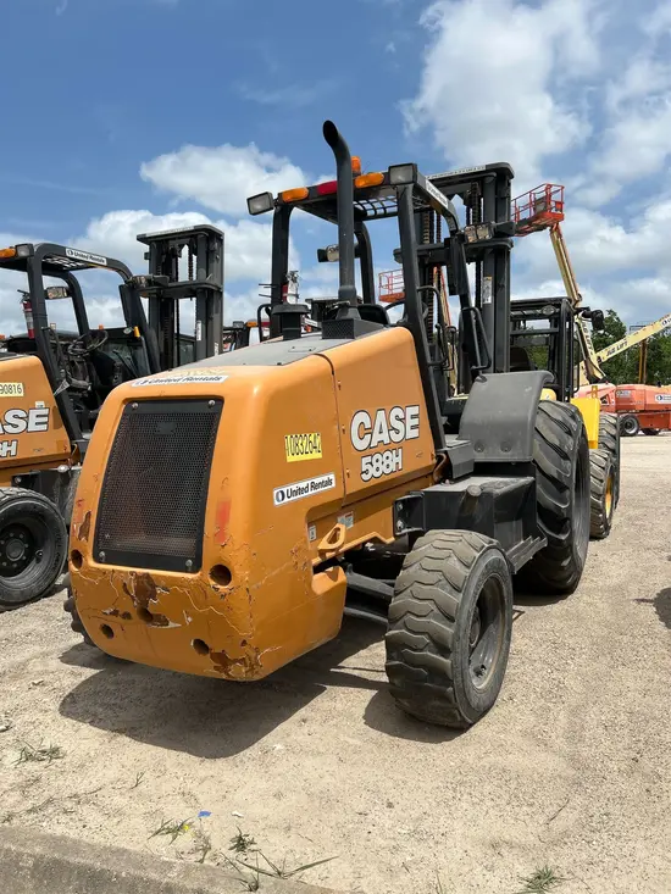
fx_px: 672
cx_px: 336
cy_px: 447
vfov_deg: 67.3
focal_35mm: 26
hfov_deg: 53.1
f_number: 1.5
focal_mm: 5.7
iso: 50
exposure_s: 1/6579
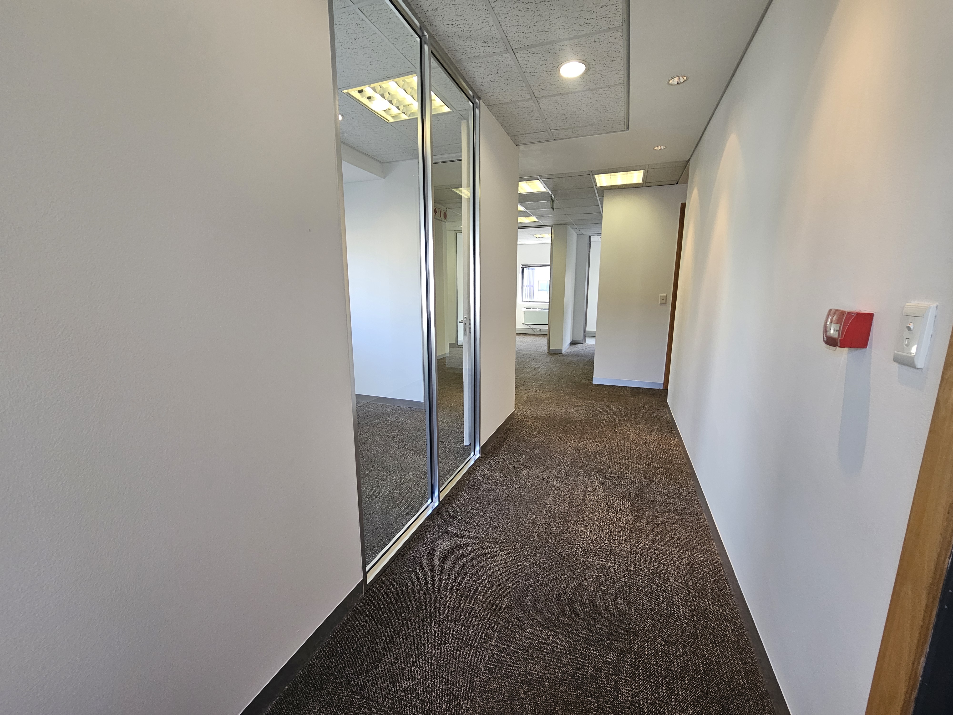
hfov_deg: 106.2
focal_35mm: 13
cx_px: 476
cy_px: 358
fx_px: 358
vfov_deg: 89.9
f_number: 2.2
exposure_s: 1/50
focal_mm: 2.2
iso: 125
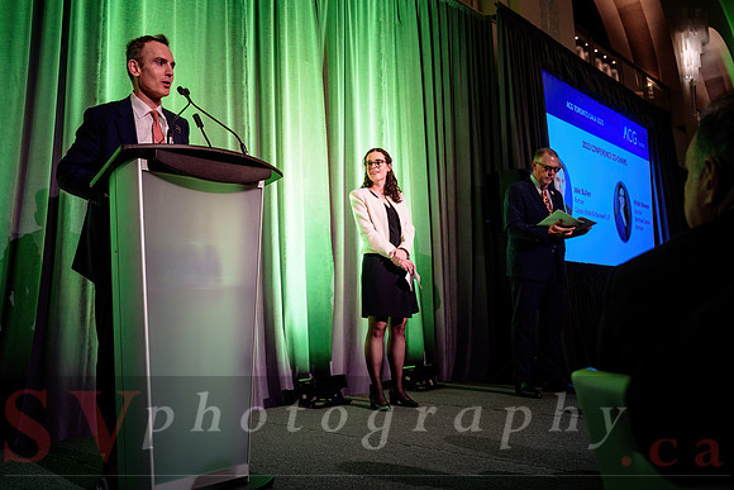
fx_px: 676
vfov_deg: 39.8
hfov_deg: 56.8
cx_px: 319
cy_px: 215
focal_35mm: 33
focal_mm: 29
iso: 1000
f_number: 4
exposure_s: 1/100
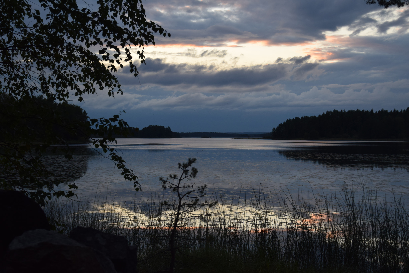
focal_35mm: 57
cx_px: 204
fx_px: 647
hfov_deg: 35.1
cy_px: 136
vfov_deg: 23.8
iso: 400
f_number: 6.3
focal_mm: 38
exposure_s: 1/160
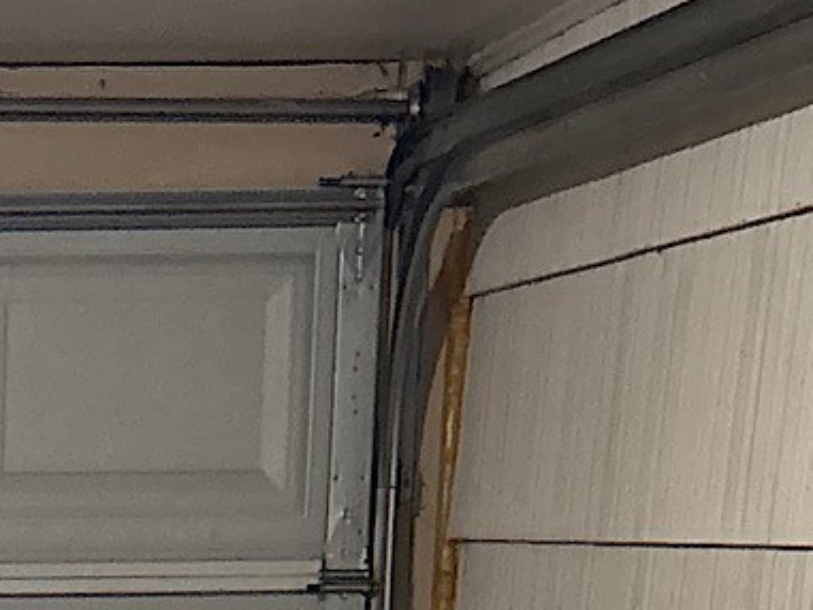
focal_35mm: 131
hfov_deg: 13.9
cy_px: 1235
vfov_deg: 10.4
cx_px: -487
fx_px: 3078
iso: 500
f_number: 1.6
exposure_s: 1/40
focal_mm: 5.96
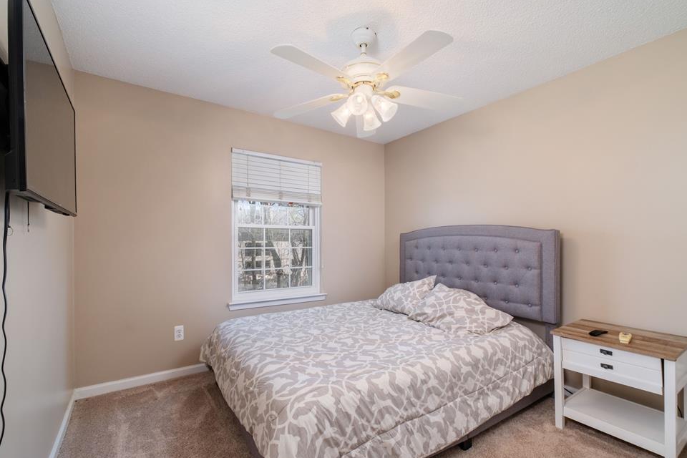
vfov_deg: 73.7
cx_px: 338
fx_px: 305
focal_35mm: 16
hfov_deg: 96.7
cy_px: 240
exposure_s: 1/125
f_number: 8
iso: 500
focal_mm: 10
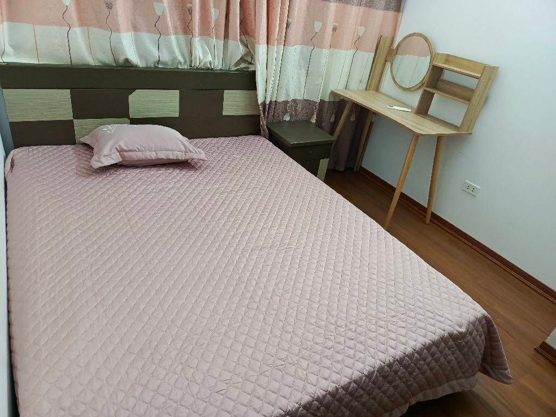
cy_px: 208
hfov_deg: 71.6
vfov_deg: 56.8
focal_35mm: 24
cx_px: 278
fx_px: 385
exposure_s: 1/50
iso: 736
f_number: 1.75
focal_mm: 5.25
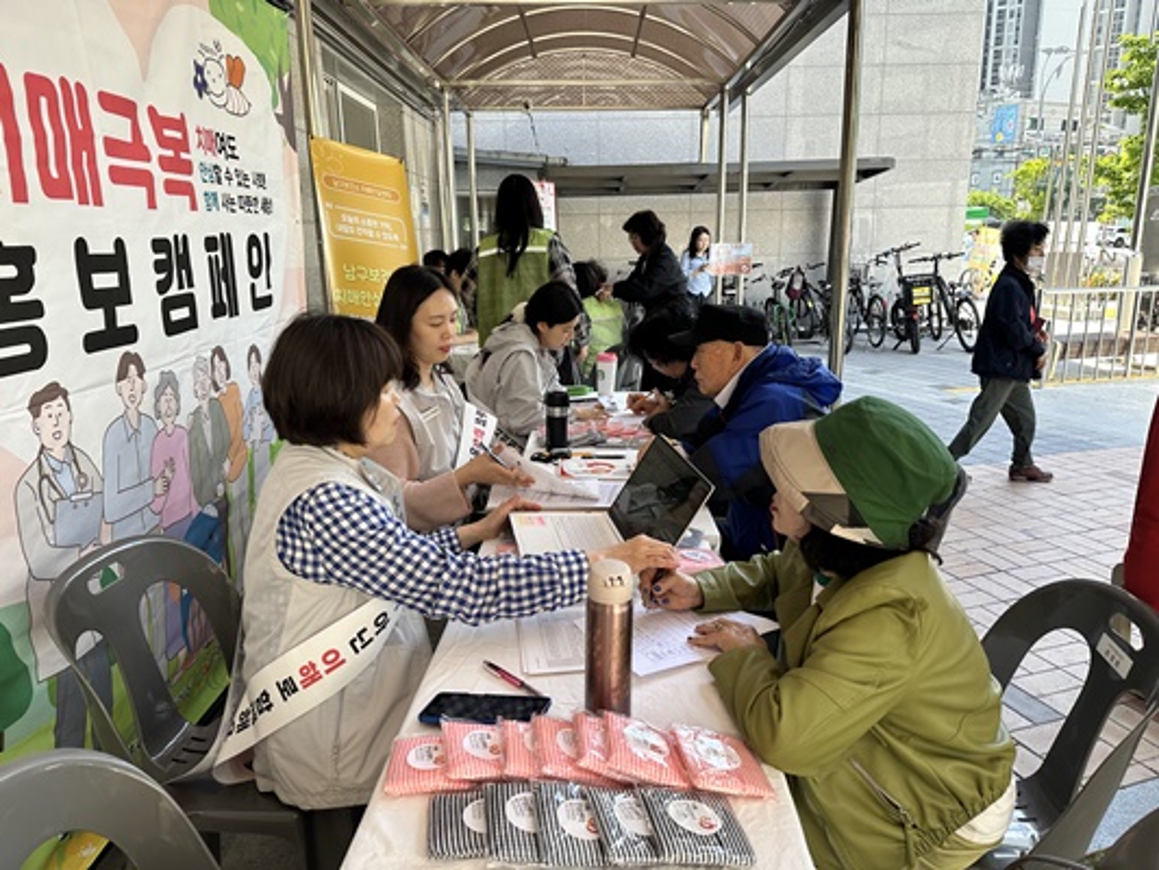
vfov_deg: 56.8
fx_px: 804
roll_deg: +1.2
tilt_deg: -15.8
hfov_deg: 71.6
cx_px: 580
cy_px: 435
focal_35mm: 24
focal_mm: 6.86
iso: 80
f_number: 1.78
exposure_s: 1/323
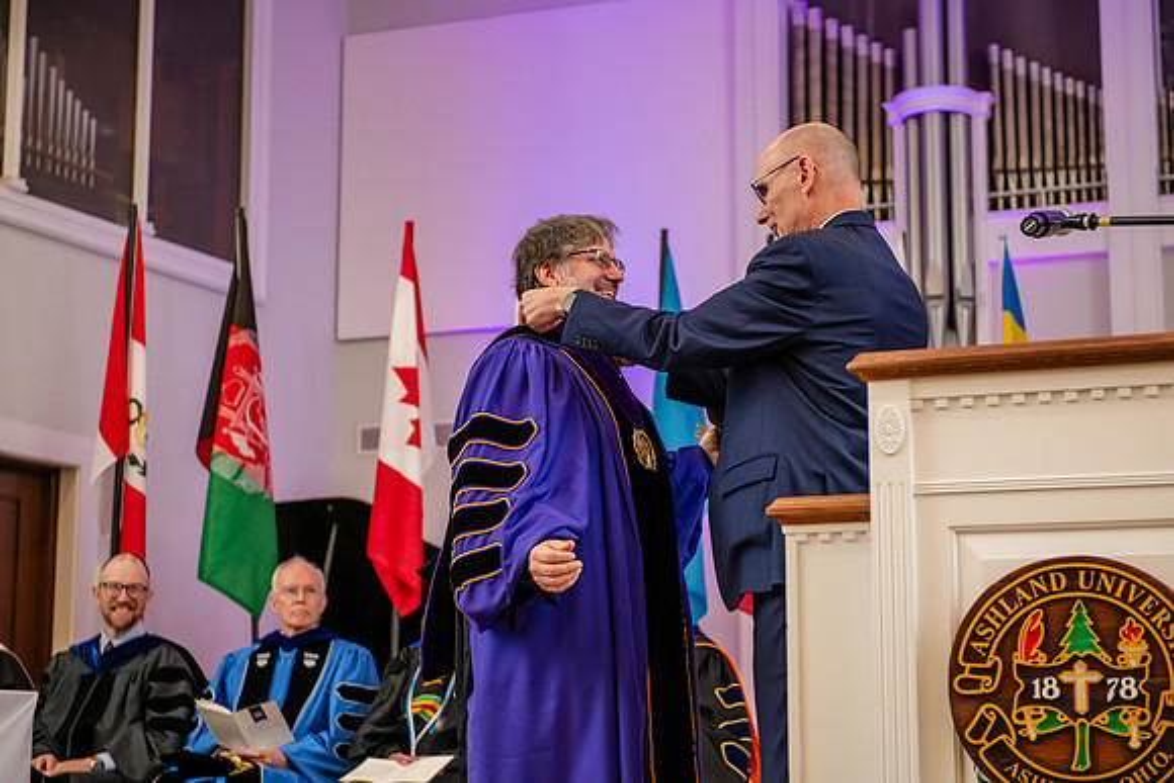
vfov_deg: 19.5
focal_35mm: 70
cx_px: 587
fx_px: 2283
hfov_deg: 28.8
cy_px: 392
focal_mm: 70
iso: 2000
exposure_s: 1/160
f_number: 4
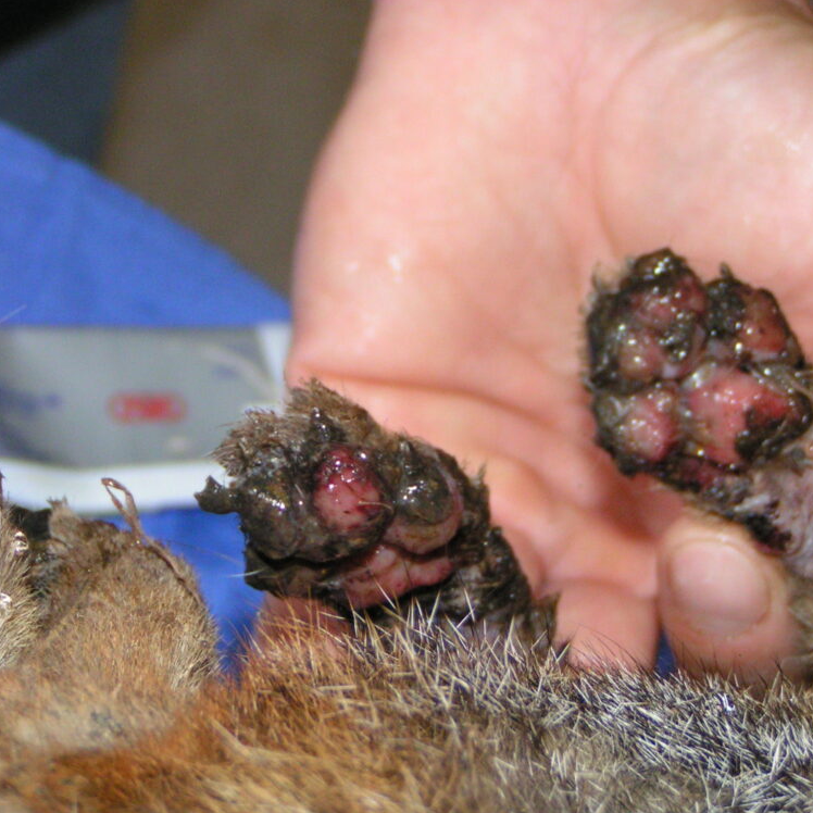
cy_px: 414
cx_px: 305
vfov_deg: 16.7
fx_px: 2763
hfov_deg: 16.7
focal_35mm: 104
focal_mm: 13.2
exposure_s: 1/100
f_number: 3.2
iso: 200
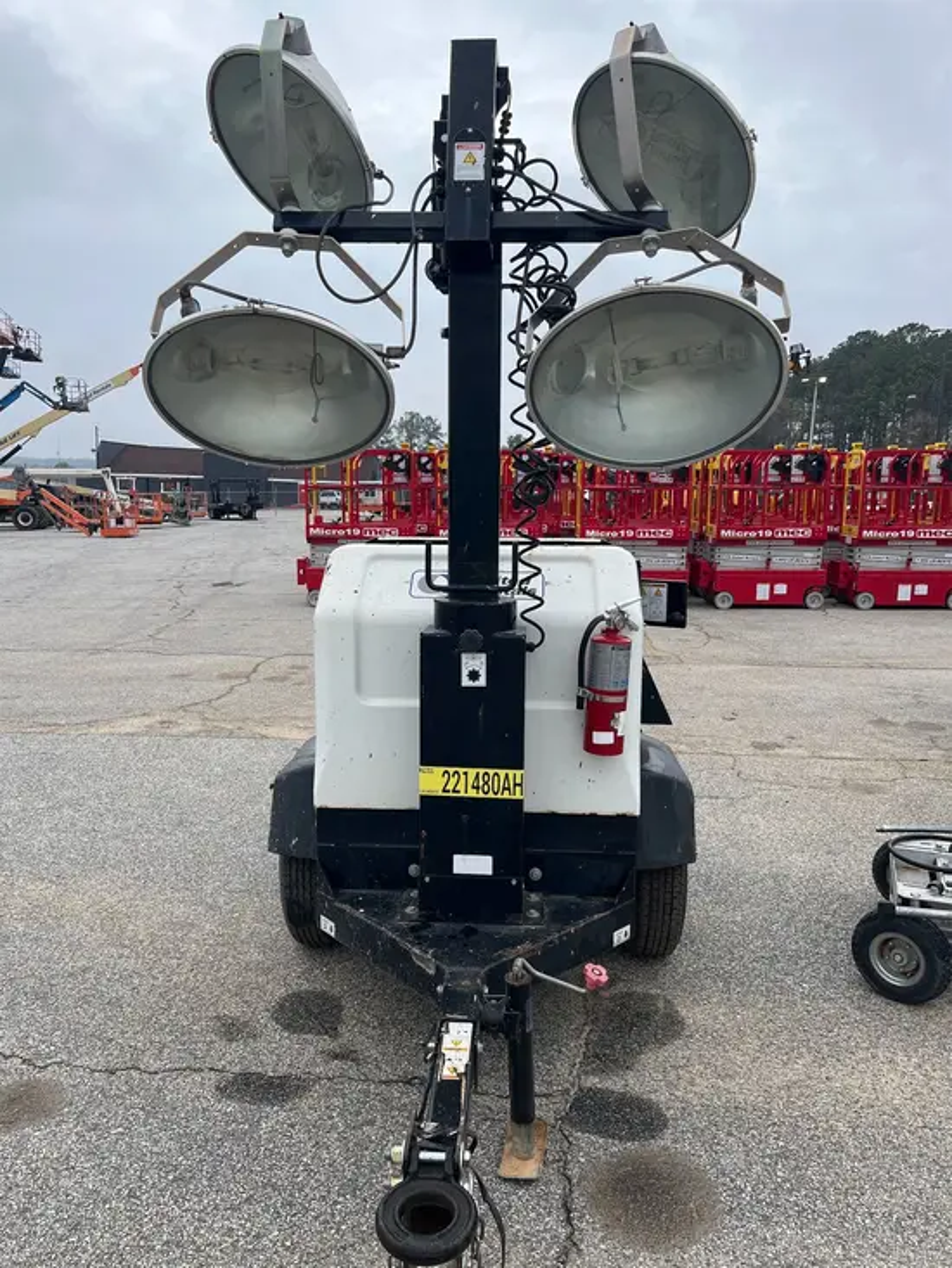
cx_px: 476
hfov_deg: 53.1
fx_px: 953
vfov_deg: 67.3
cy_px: 634
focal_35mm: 26
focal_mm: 5.1
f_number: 1.6
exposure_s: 1/1117
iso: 50
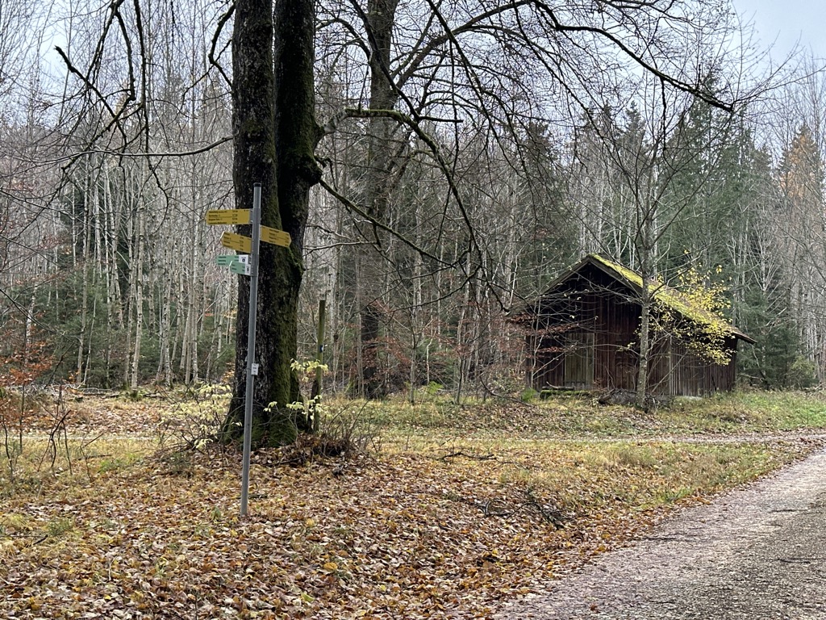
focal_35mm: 48
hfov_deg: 39.7
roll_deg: -1.4
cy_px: 310
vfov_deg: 30.3
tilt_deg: +3.7
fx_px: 1145
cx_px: 413
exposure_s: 1/121
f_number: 1.78
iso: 64
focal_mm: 6.86
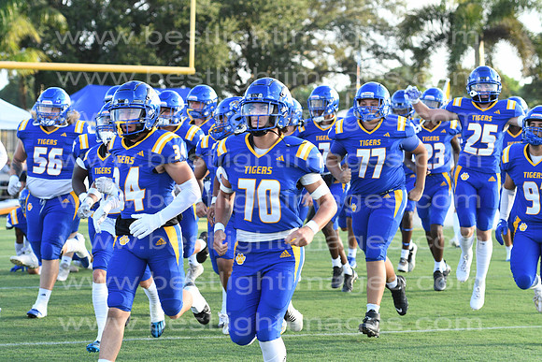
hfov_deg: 15.9
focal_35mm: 129
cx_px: 271
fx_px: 1943
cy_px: 181
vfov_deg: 10.6
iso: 450
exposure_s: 1/500
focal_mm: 86
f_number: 5.6
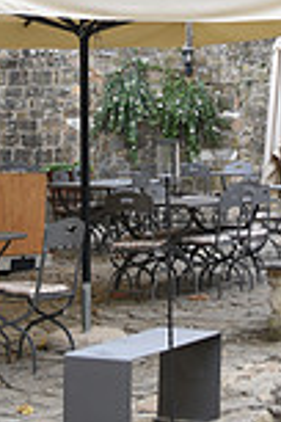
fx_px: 1241
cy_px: -190
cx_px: 252
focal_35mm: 106
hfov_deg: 12.8
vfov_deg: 17.5
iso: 64
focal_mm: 28
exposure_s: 1/160
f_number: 3.5
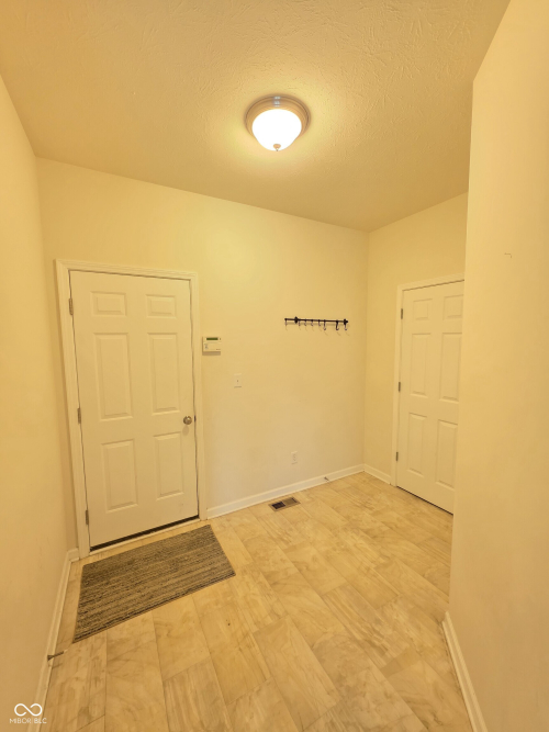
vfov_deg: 106.2
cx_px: 274
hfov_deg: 89.9
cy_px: 366
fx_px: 275
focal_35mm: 13
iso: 160
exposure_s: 1/60
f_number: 1.9
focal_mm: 2.2
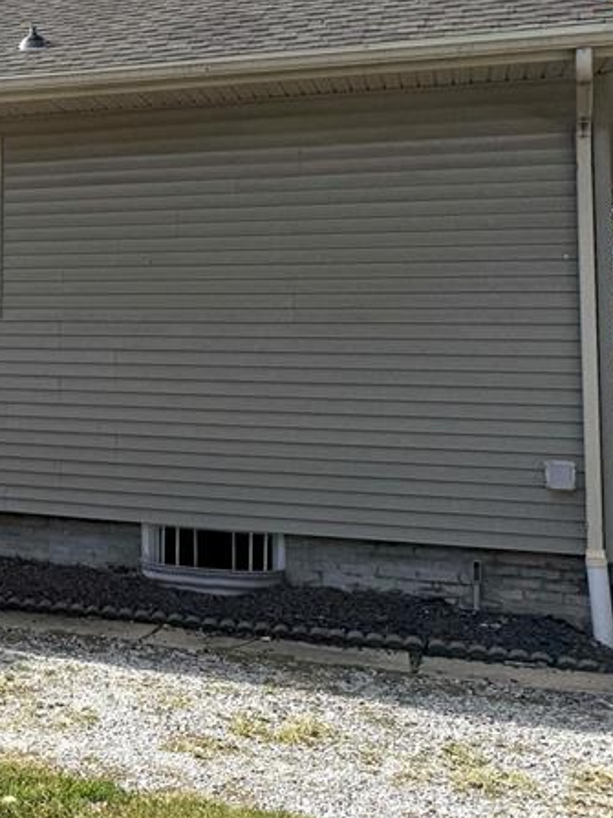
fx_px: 1299
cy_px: 254
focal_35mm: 55
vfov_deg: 34.5
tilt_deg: +5.7
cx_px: -243
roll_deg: -1.7
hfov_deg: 22.8
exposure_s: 1/17544
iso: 64
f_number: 1.78
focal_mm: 6.76
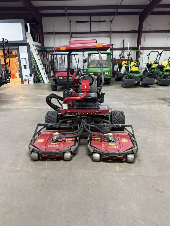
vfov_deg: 71.6
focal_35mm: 24
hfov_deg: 56.8
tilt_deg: -19.4
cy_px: 113
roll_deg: +0.6
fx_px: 157
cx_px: 85
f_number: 1.78
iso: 500
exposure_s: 1/60
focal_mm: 6.76
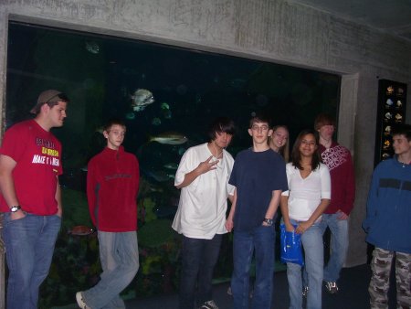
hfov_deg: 53.9
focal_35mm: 34
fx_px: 404
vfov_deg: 41.8
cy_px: 154
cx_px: 206
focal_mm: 5.6
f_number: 2.7
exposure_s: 1/60
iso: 125
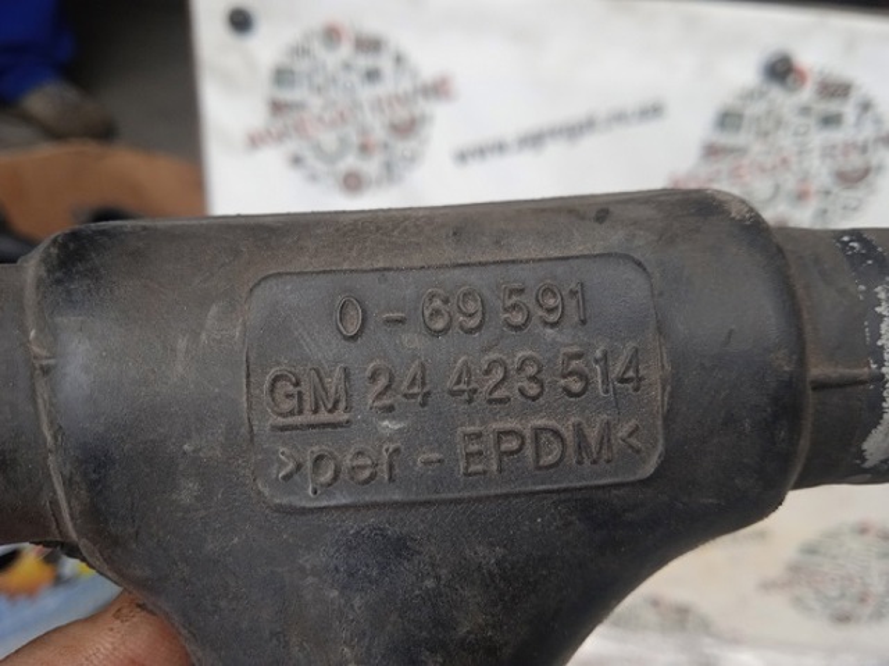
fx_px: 719
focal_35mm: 28
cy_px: 333
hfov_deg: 63.5
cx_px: 444
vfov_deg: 49.7
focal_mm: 3.43
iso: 138
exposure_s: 1/100
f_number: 2.2
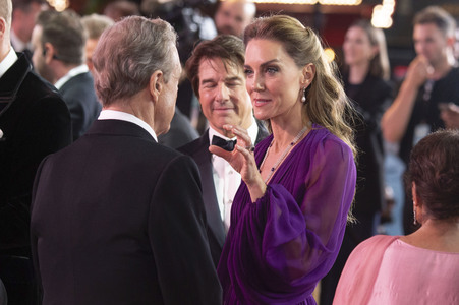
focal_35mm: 240
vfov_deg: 5.7
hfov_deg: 8.6
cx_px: 255
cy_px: 132
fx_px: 3064
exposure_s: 1/250
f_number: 5
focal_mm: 175
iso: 1600
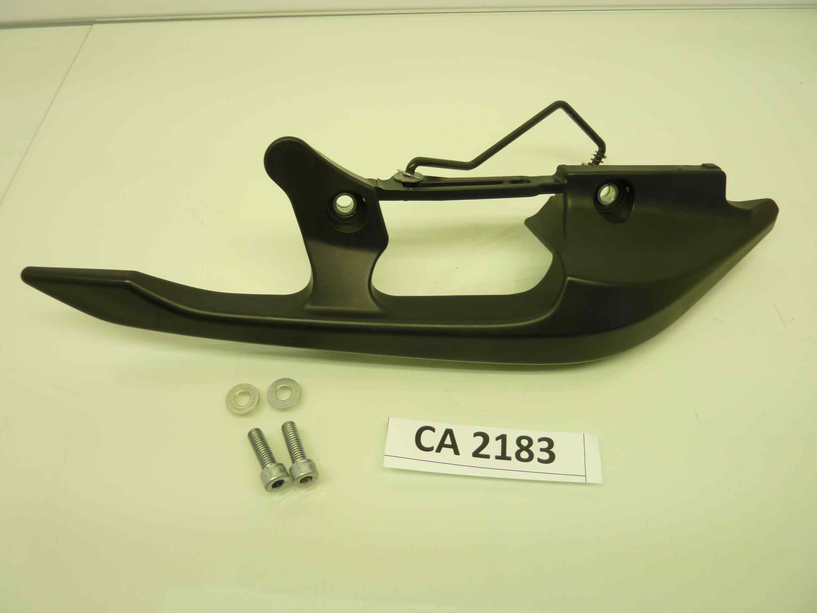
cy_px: 306
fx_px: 590
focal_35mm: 25
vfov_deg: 54.9
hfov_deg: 69.4
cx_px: 408
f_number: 3.3
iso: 80
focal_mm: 4.1
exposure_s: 1/30
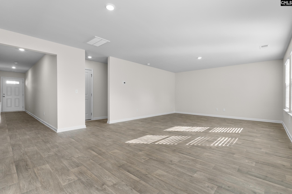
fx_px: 134
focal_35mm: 16
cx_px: 146
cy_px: 97
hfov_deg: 95.0
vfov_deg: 72.1
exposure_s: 1/10
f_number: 6.3
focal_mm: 11
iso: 200
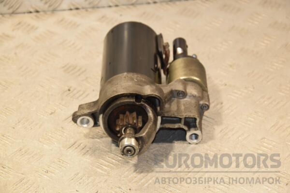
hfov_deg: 20.6
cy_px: 96
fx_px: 797
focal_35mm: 99
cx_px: 145
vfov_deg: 13.8
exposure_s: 1/200
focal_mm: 66
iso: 800
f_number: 6.3
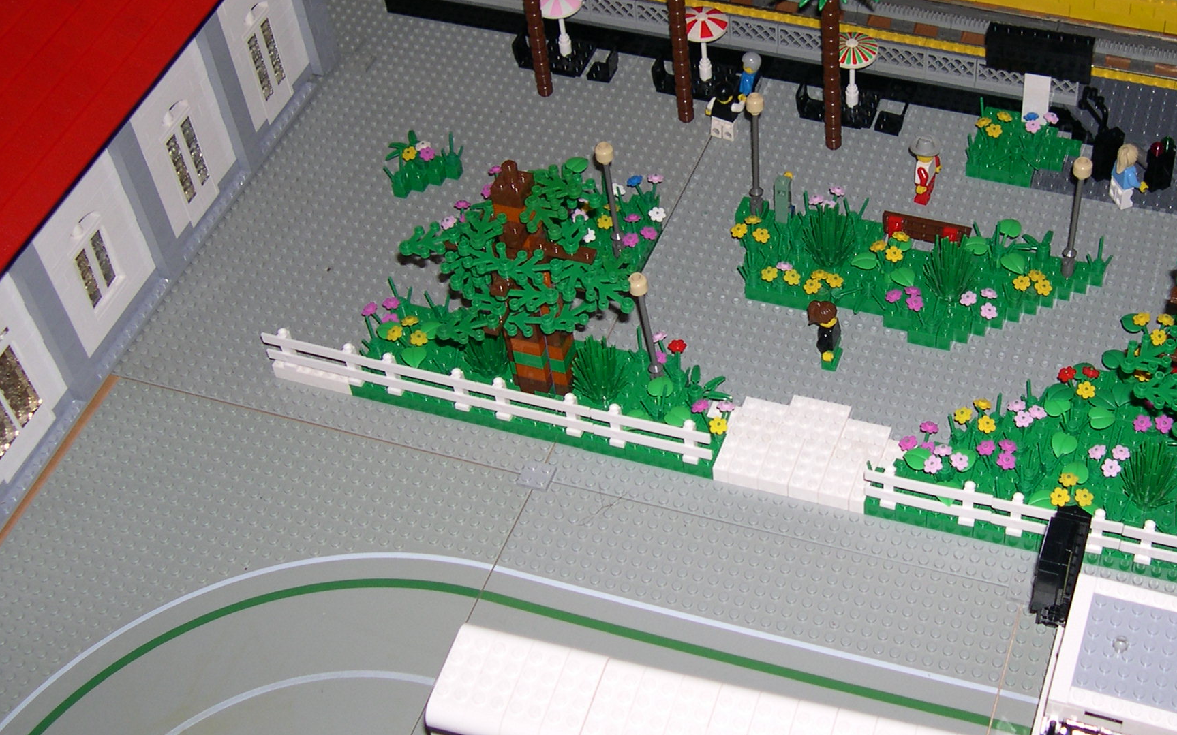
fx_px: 1700
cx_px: 770
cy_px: 290
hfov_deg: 37.8
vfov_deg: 24.4
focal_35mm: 53
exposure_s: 1/60
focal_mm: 8
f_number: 2.8
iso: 100
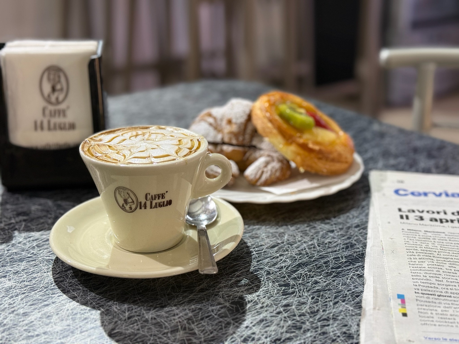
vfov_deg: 30.3
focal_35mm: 48
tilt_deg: -21.6
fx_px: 636
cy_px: 172
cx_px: 230
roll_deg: +0.5
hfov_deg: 39.7
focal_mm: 6.76
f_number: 1.78
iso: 250
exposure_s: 1/50
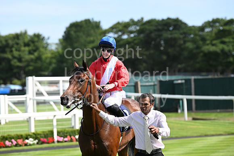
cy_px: 78
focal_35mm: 170
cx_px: 117
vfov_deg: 8.1
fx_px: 1105
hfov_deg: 12.1
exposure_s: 1/2000
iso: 400
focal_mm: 170
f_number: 4.5
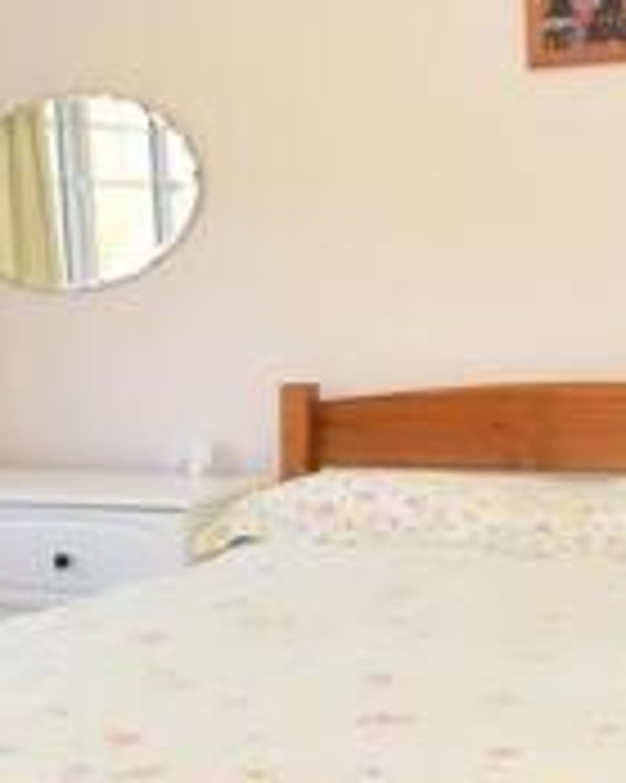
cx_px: 356
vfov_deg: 35.4
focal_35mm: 53
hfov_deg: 28.6
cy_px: 362
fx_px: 1229
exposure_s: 1/50
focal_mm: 10
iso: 200
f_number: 5
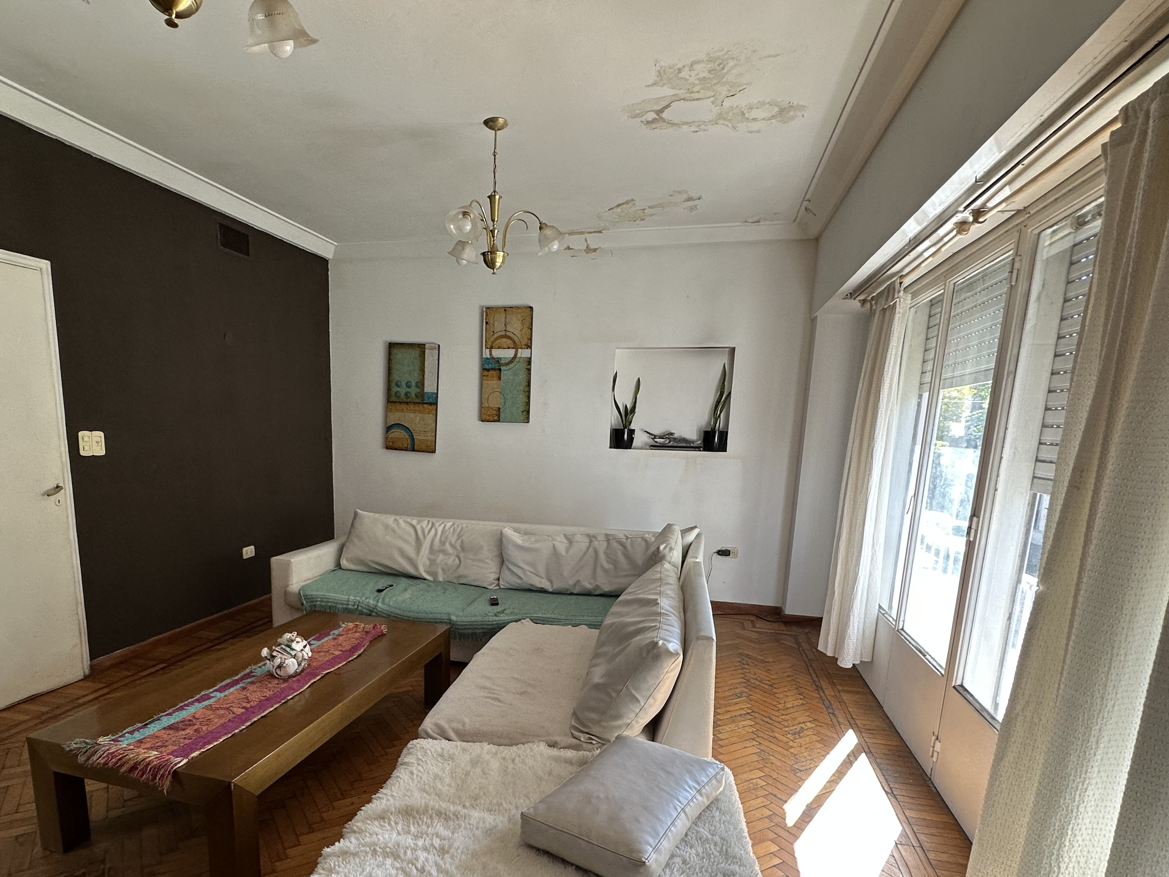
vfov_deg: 64.8
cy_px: 560
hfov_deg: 81.2
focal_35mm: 20
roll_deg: -1.1
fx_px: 675
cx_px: 499
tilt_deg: -10.0
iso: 80
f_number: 2.2
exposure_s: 1/99
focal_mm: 2.22
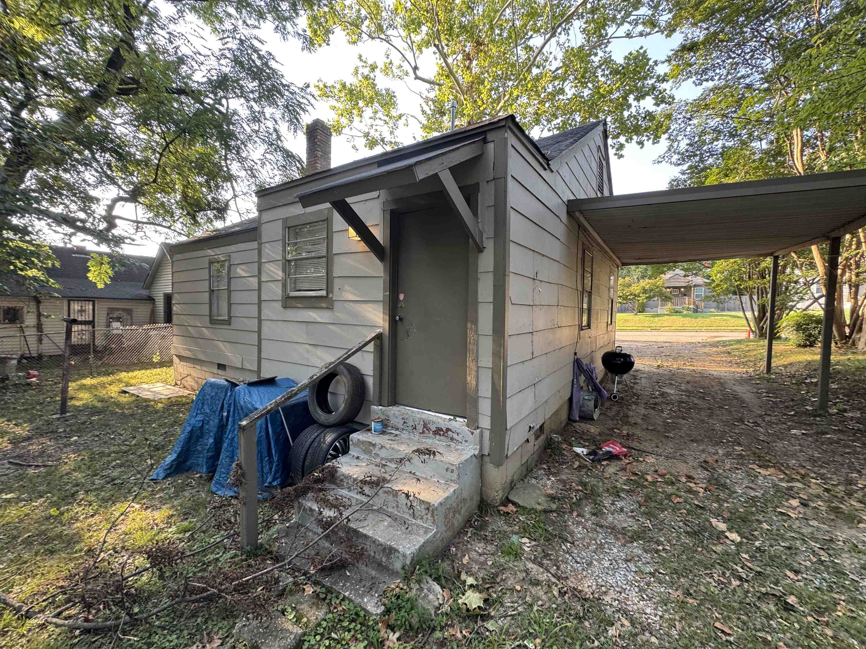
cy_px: 324
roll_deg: +1.3
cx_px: 433
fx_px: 350
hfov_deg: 102.1
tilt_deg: -0.3
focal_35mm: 14
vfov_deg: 85.7
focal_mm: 2.22
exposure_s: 1/99
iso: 100
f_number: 2.2
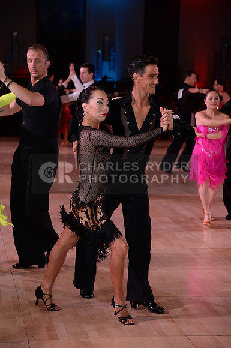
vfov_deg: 20.8
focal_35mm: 98
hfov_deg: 13.9
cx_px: 116
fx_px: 946
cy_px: 174
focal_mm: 98
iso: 1600
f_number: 5.6
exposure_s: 1/250
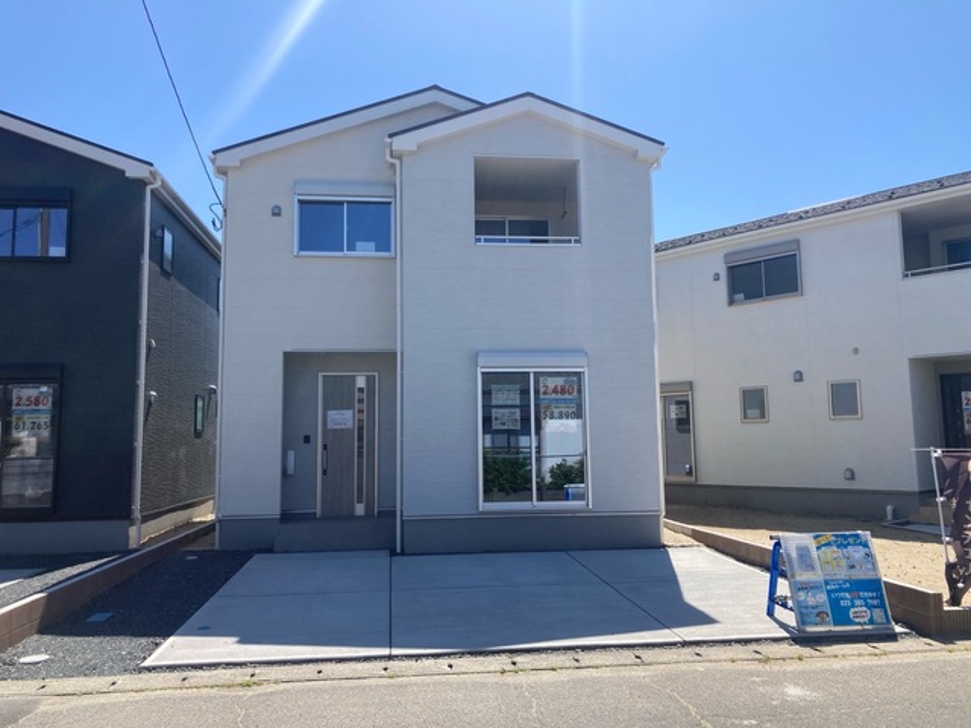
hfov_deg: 63.4
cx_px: 486
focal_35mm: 28
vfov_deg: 49.7
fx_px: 785
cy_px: 364
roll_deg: -1.1
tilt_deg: +5.7
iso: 20
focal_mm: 3.99
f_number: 1.8
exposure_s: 1/2000
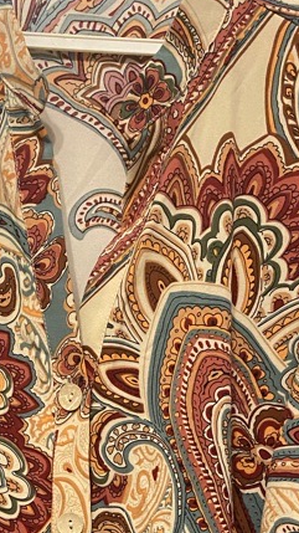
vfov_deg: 28.9
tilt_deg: -7.5
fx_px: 931
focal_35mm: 66
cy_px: 583
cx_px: 96
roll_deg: -4.0
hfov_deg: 18.2
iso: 500
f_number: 1.8
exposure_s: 1/33
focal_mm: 4.25
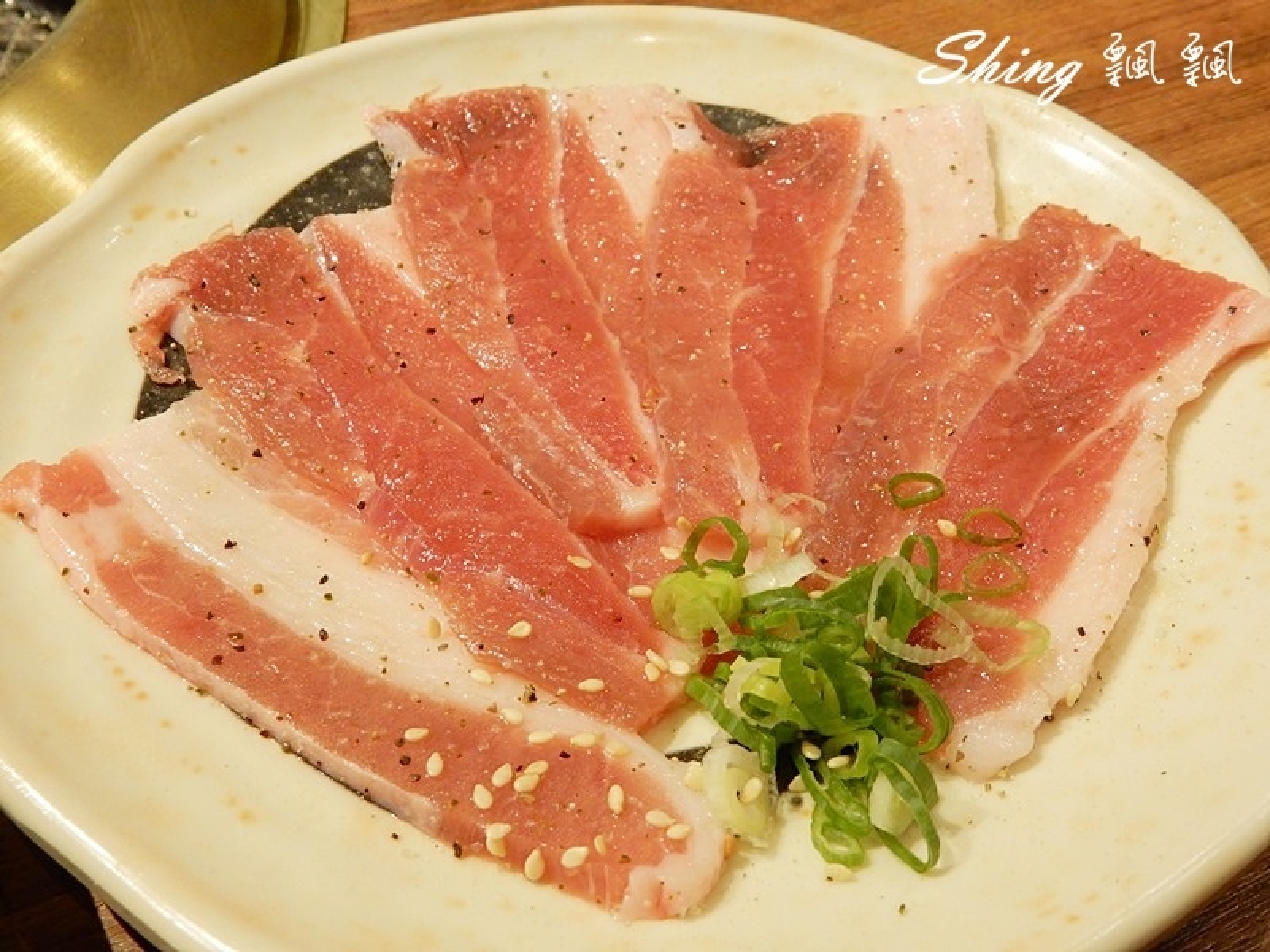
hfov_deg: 51.4
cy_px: 476
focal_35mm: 36
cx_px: 635
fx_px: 1321
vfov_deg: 39.7
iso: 400
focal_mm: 6.4
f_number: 4
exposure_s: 1/25
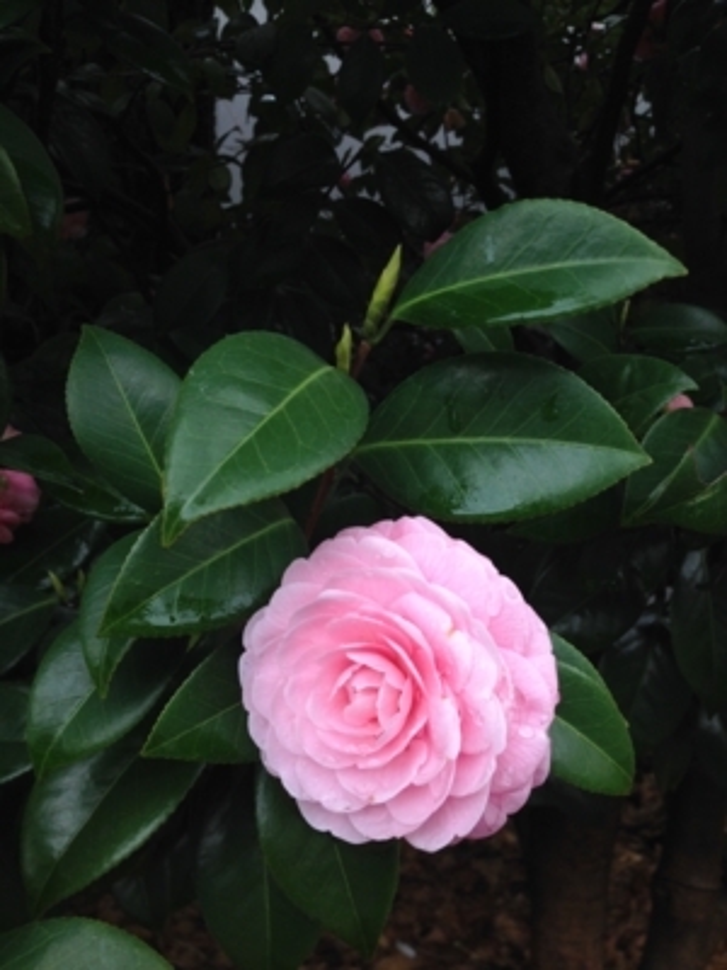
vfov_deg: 55.4
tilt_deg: +3.7
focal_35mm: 33
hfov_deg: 42.9
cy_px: 485
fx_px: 924
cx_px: 364
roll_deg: -0.8
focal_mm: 4.12
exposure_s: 1/60
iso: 50
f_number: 2.4
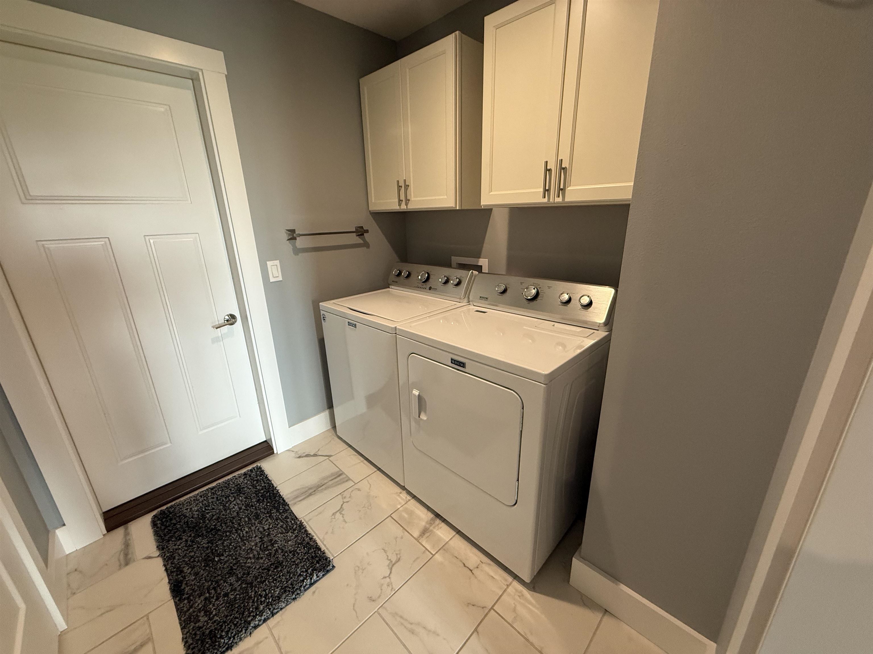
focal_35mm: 14
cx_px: 436
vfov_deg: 85.7
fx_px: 353
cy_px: 327
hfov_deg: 102.1
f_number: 2.2
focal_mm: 2.22
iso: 320
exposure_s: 1/120
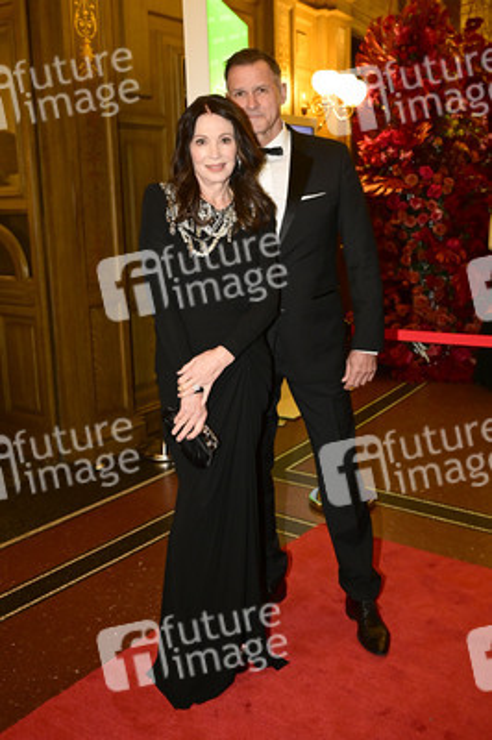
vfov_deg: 57.3
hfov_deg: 39.9
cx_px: 246
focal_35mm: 33
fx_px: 678
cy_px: 370
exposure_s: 1/200
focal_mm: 33
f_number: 5
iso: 4000
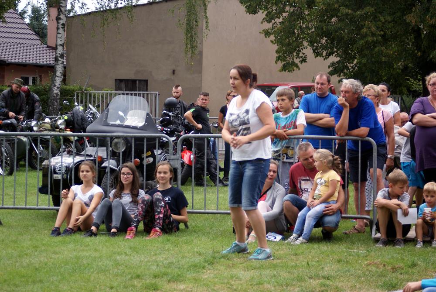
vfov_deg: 11.4
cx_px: 218
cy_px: 146
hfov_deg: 17.0
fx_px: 1455
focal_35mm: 120
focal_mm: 80
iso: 200
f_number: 5.6
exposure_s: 1/125
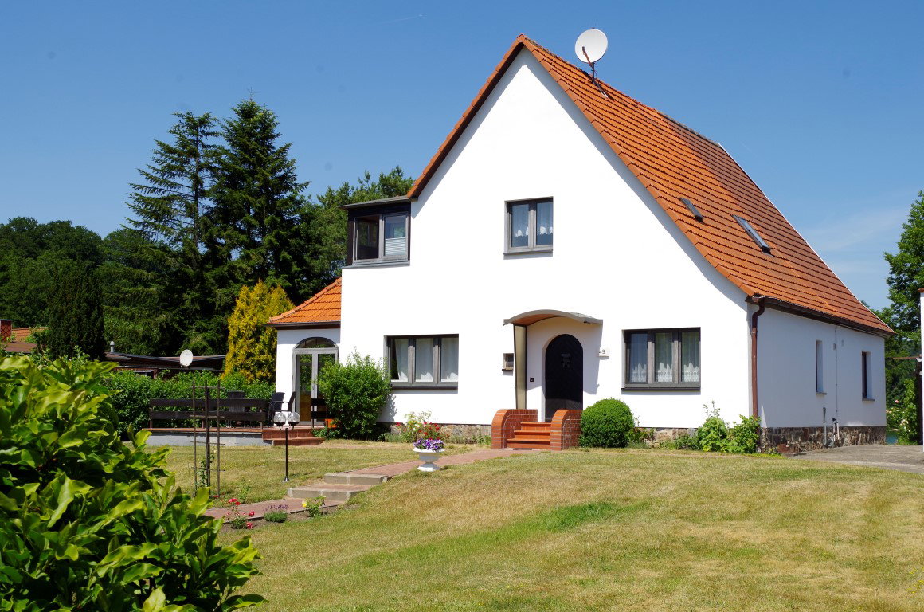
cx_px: 462
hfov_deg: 42.8
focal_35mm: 46
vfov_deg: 29.1
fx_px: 1178
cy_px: 306
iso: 100
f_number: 11
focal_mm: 30.63
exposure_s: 1/160
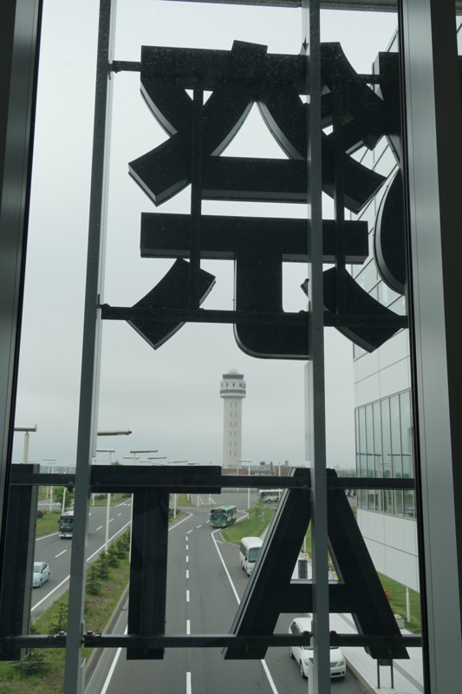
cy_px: 347
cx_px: 231
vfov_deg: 57.2
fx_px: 635
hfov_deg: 40.0
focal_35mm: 33
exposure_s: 1/125
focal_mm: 22
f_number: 11
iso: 100
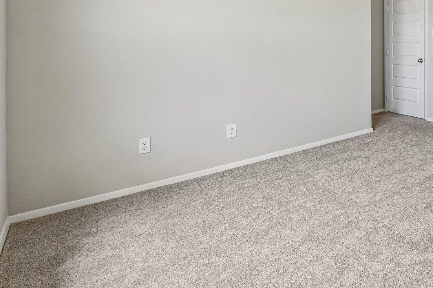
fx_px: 313
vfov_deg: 45.5
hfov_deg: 59.3
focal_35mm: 26
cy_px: 35
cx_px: 388
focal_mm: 14
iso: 140
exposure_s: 1/15
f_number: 8
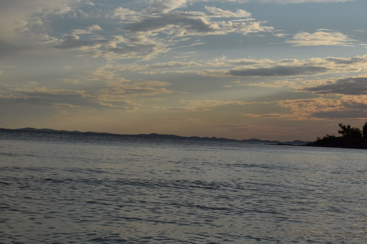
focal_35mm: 89
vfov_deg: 15.2
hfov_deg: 22.6
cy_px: 39
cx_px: 284
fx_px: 909
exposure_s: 1/800
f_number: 14
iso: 200
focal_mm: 25
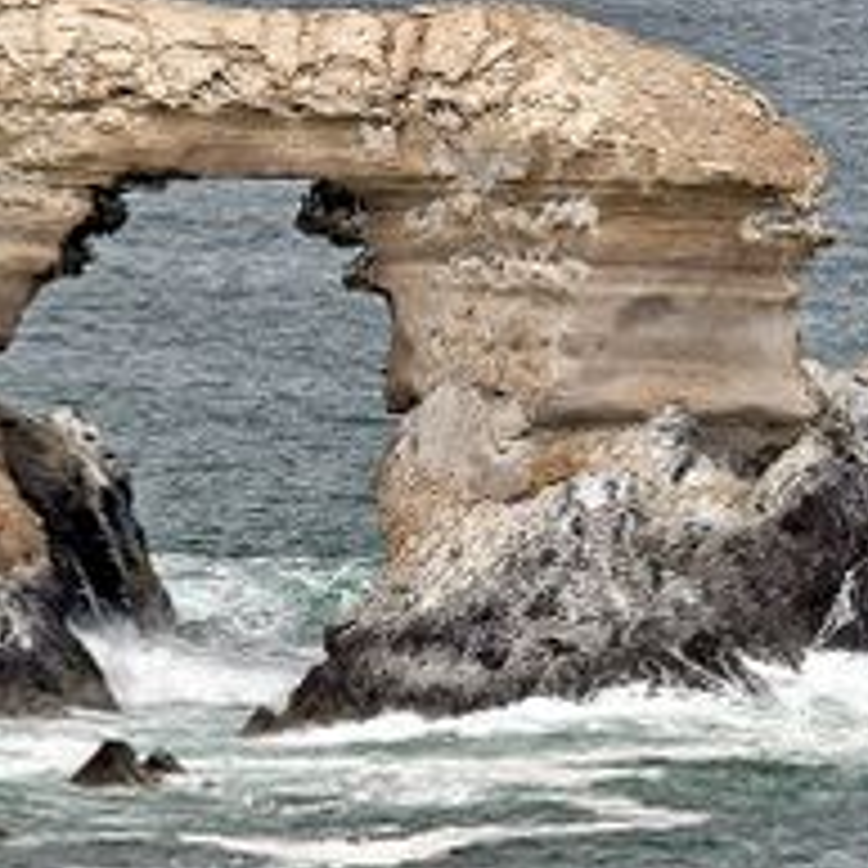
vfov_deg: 3.0
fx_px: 16624
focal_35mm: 586
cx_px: 351
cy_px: 290
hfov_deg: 3.0
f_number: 8
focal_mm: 260
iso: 400
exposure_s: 1/1000
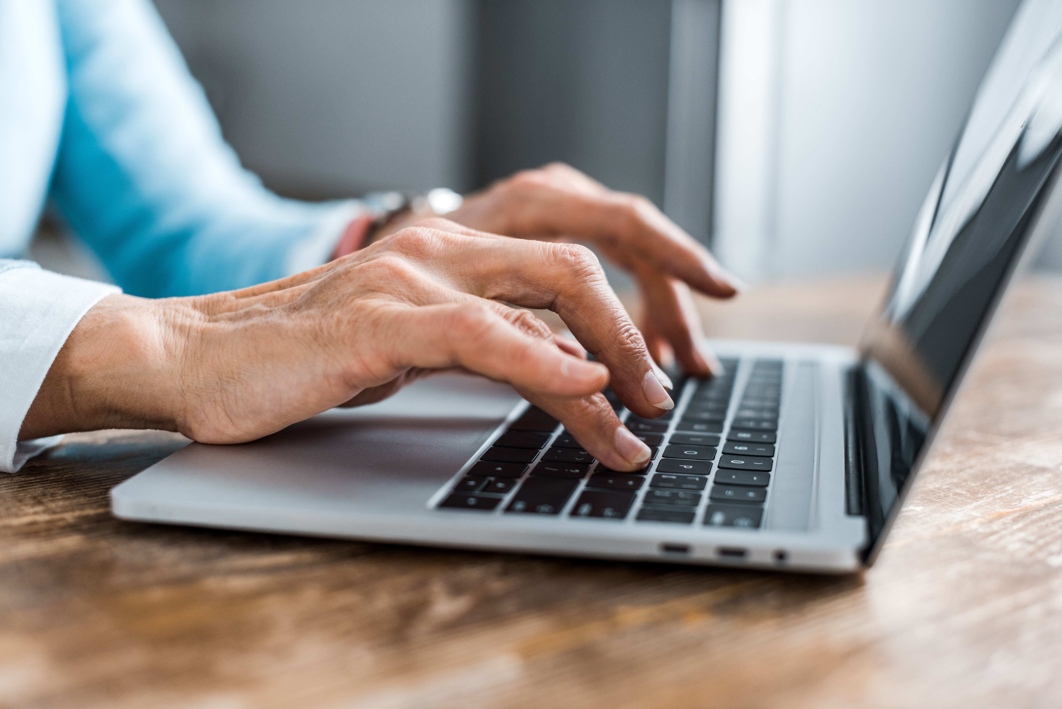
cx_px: 531
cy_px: 354
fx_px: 1475
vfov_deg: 27.0
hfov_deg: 39.6
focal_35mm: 50
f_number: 2.8
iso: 640
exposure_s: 1/125
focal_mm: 50
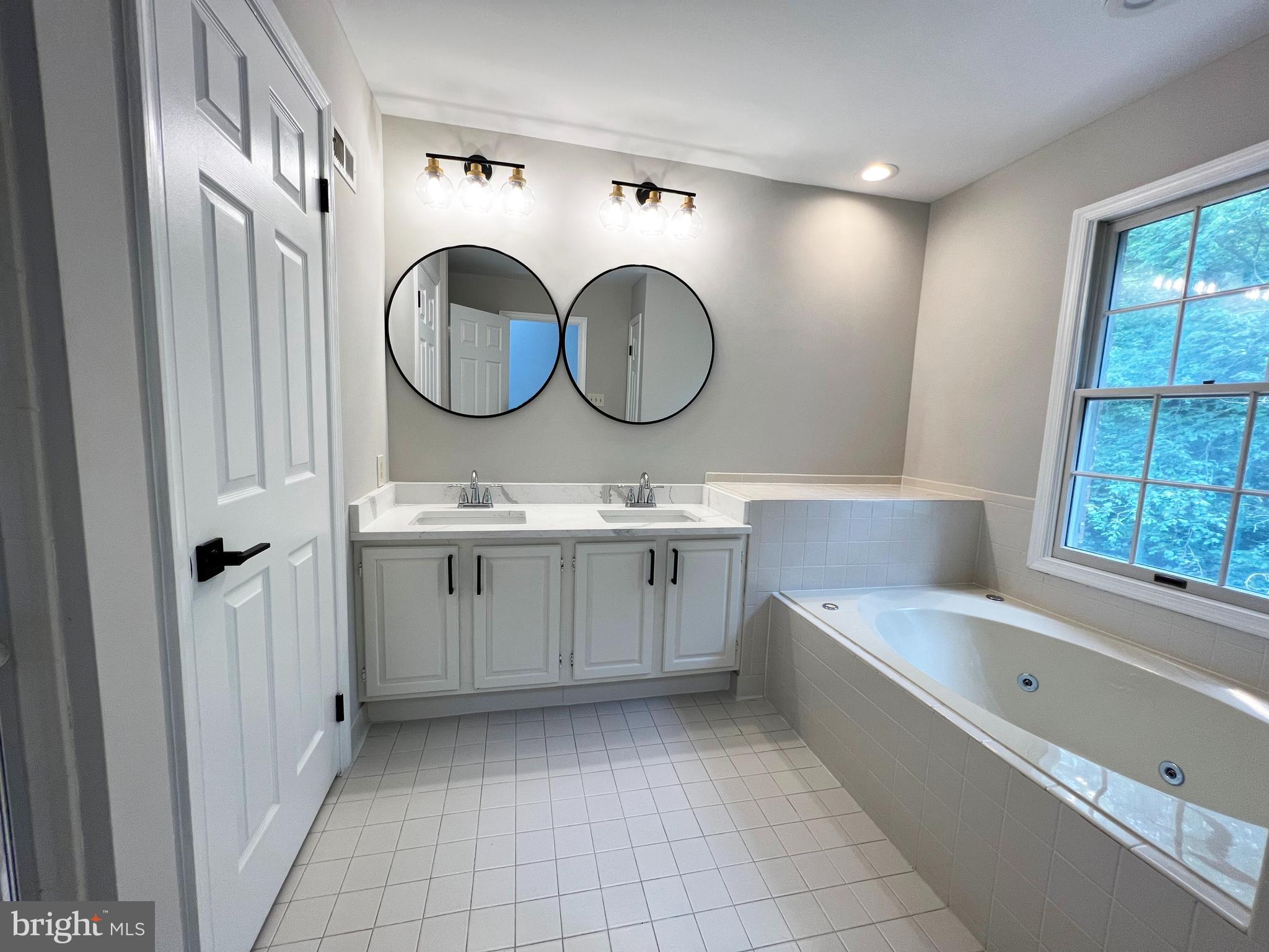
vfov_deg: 89.9
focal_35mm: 13
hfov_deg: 106.2
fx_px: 477
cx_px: 634
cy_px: 476
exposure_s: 1/120
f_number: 1.8
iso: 100
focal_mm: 1.57
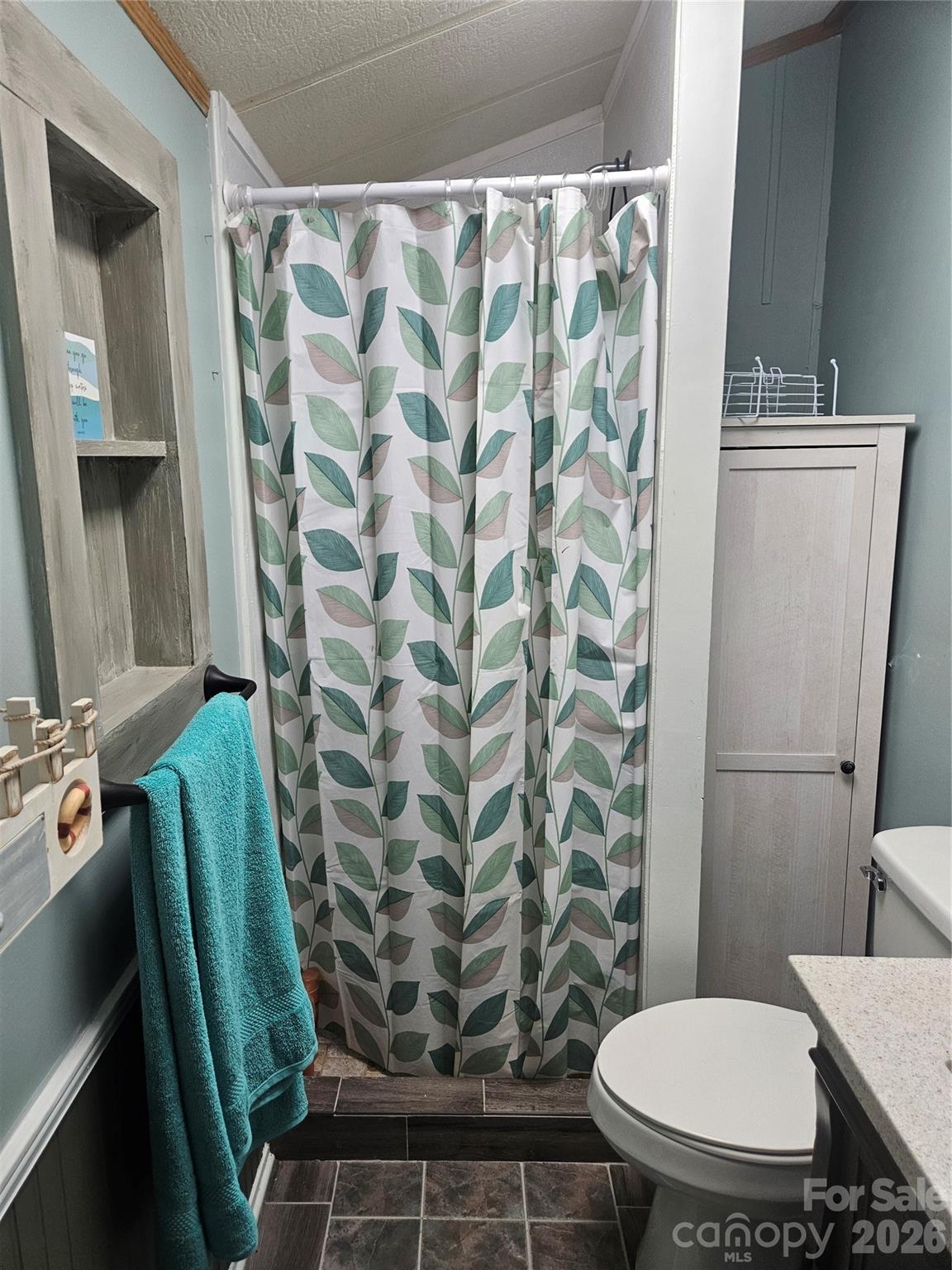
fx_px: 843
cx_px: 476
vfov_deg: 73.9
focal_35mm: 23
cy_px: 635
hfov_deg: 58.9
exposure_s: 1/120
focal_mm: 5.4
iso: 125
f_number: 1.8
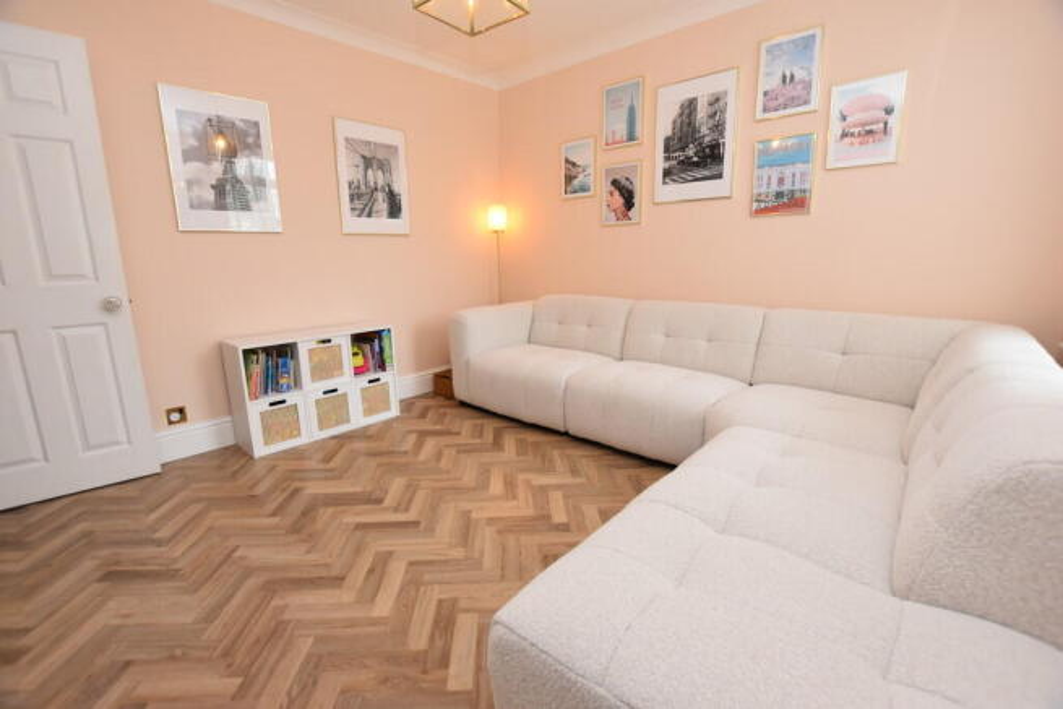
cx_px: 532
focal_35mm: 15
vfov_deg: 77.4
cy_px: 354
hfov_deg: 100.4
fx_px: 443
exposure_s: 1/80
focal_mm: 10
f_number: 4.5
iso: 800
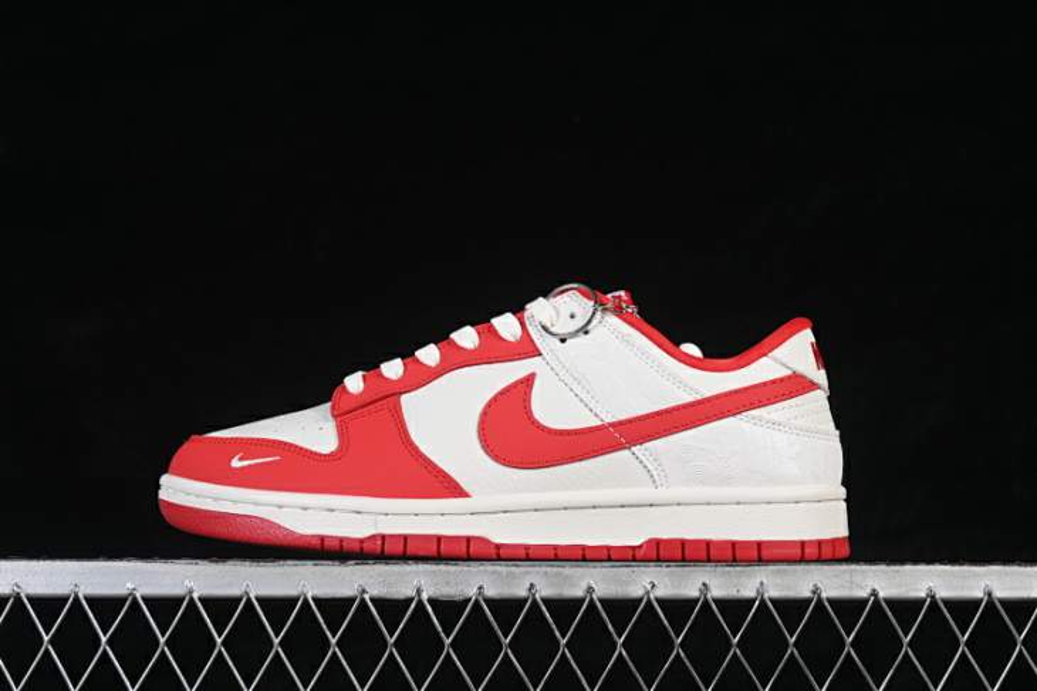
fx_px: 2159
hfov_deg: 27.0
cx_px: 518
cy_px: 346
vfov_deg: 18.2
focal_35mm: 75
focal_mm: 50
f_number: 8
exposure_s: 1/80
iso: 160
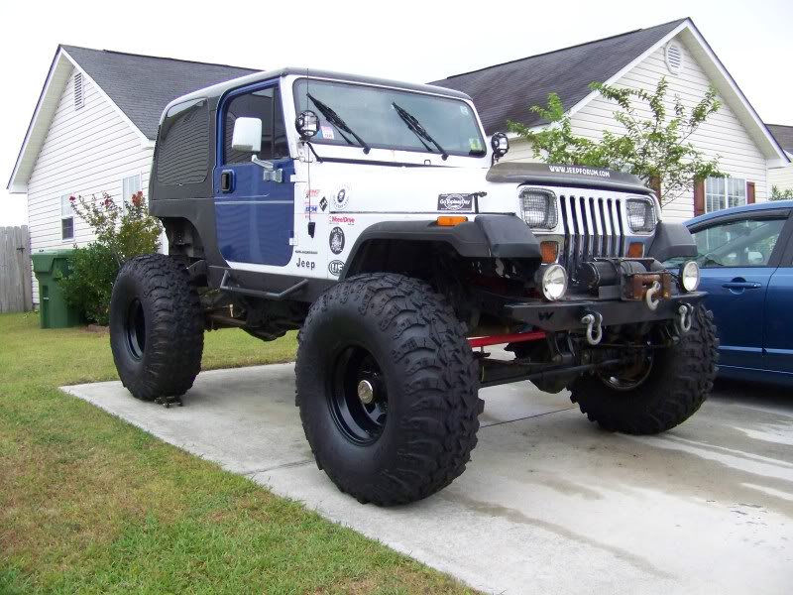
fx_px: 825
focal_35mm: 36
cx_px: 396
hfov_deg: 51.4
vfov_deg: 39.7
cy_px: 298
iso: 250
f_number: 2.8
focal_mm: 5.85
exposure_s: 1/500
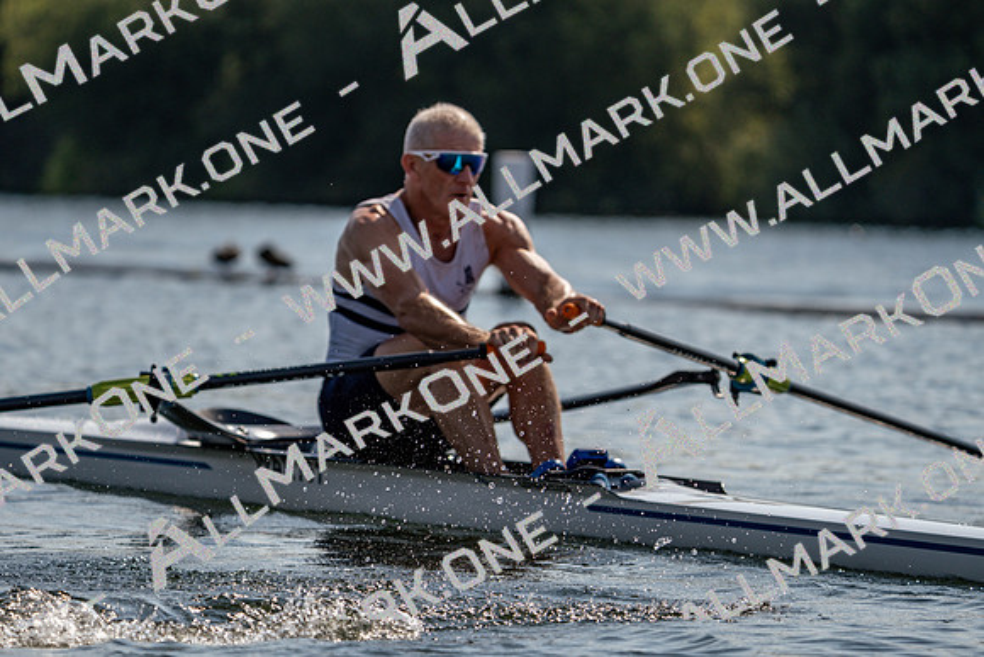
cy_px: 328
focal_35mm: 264
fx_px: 7217
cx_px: 492
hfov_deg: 7.8
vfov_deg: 5.2
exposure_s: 1/1600
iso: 100
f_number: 5.6
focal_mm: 264
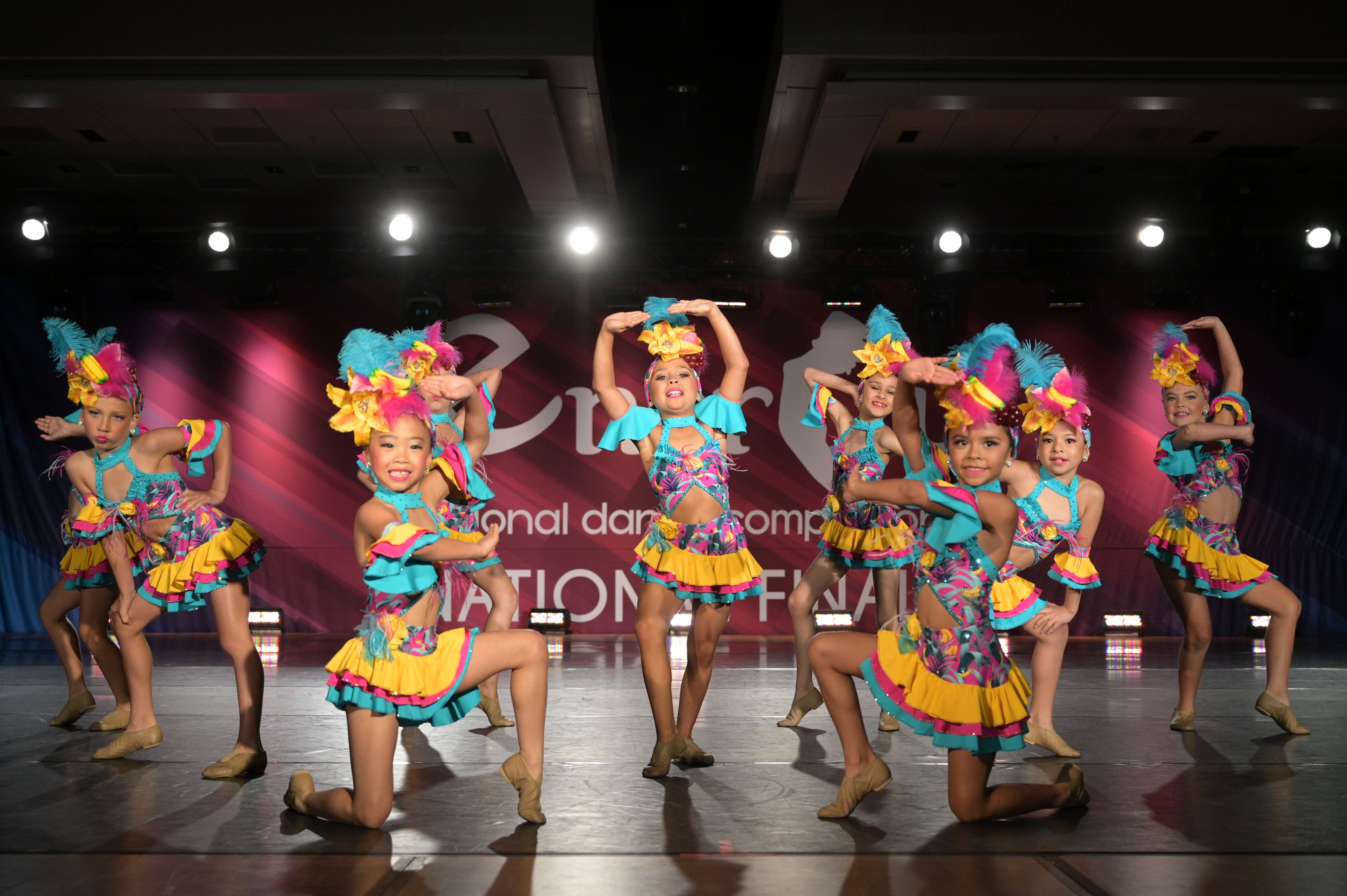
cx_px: 674
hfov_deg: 43.6
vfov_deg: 29.8
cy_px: 448
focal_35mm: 45
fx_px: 1683
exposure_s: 1/800
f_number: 4
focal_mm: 45
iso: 3200
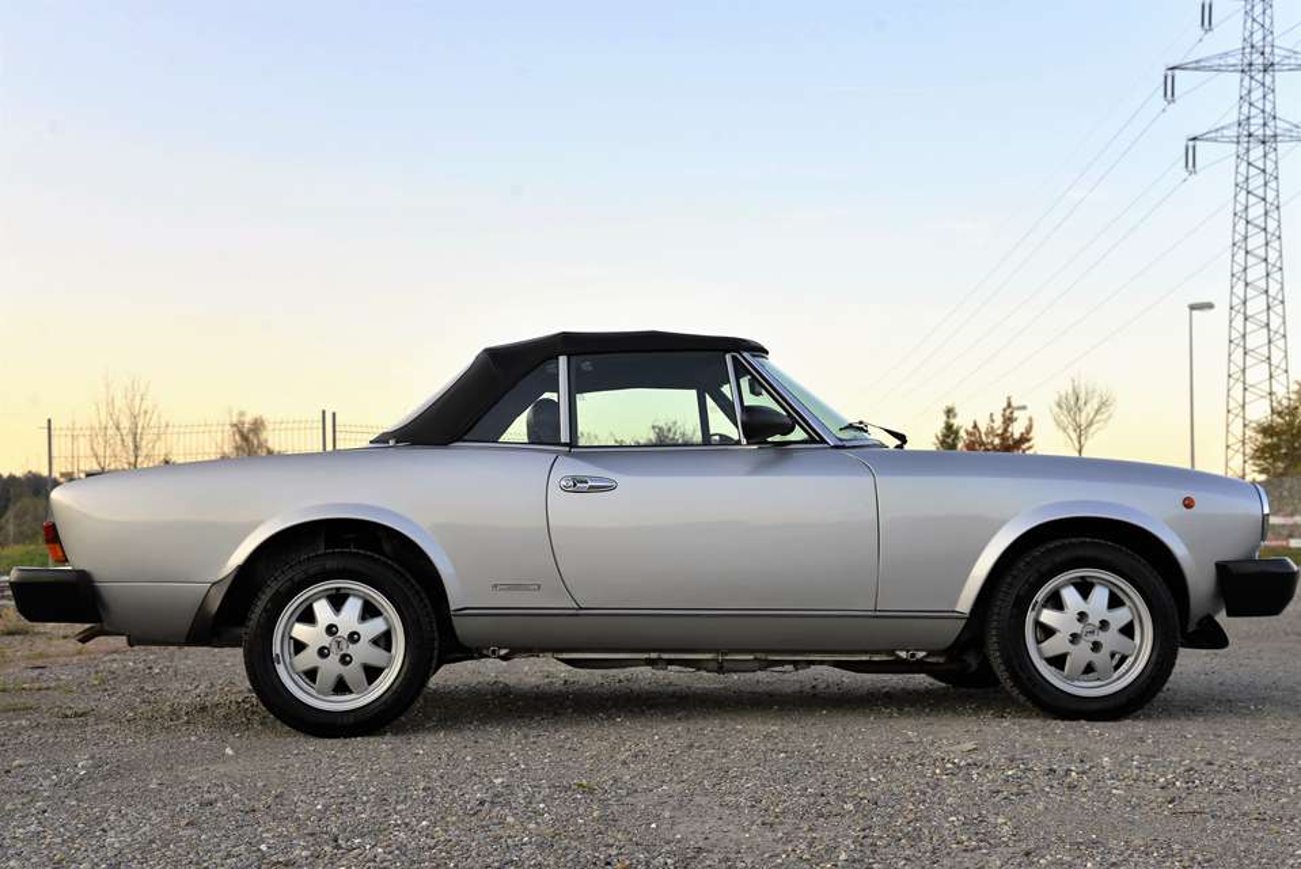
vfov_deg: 29.3
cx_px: 650
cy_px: 434
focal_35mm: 46
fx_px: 1663
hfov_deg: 42.7
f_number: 6.3
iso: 200
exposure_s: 1/160
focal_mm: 46
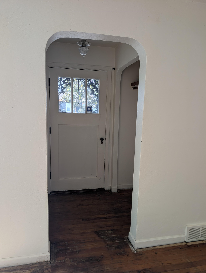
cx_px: 103
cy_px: 136
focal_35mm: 24
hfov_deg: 56.9
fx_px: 190
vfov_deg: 71.5
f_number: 1.68
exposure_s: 1/341
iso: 20
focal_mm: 6.9
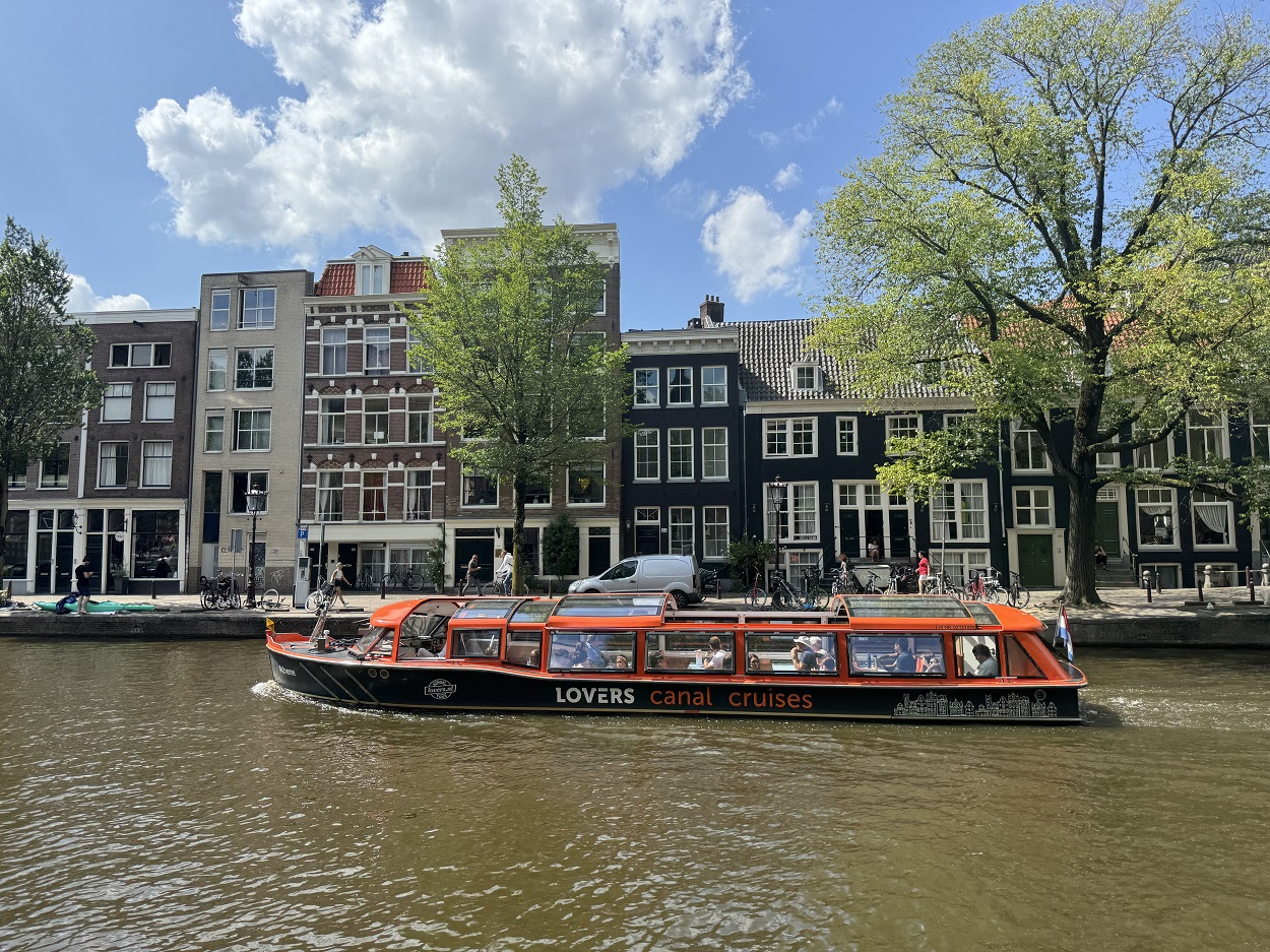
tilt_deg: +3.5
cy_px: 476
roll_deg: +2.3
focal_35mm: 24
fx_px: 880
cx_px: 635
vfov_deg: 56.8
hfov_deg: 71.6
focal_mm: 6.76
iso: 80
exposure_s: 1/2833
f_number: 1.78
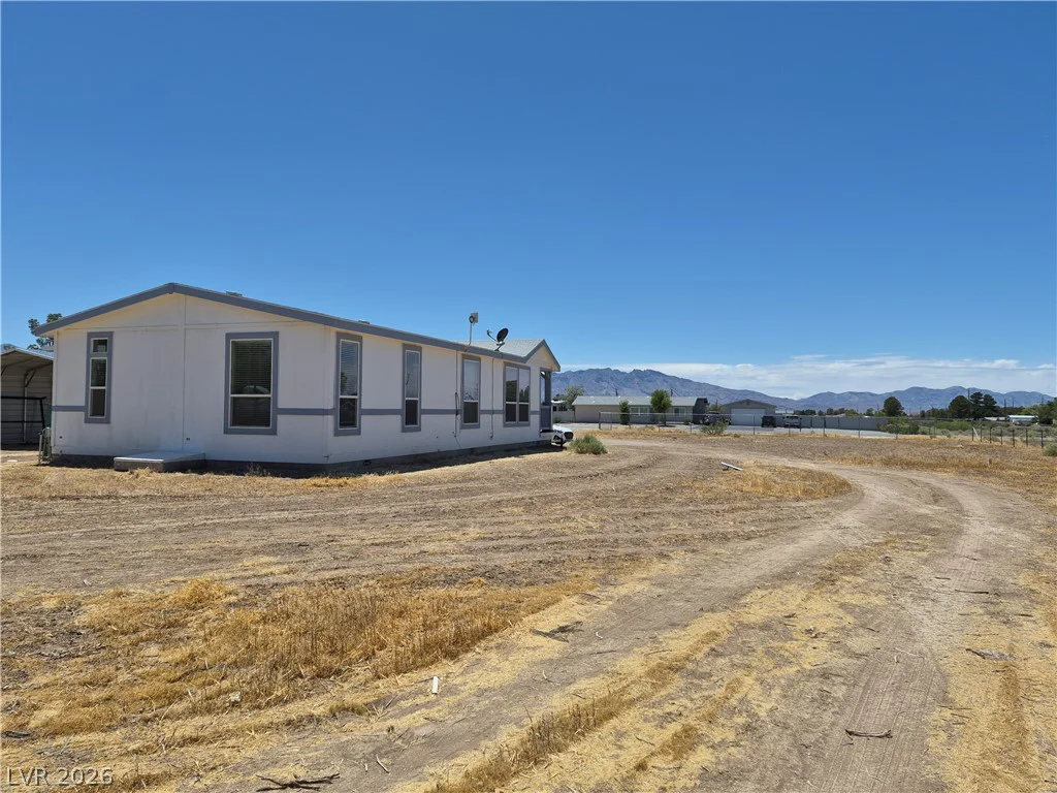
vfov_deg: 58.9
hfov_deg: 73.9
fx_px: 702
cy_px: 396
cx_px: 528
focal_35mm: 23
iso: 64
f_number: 1.8
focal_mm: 5.4
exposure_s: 1/7696
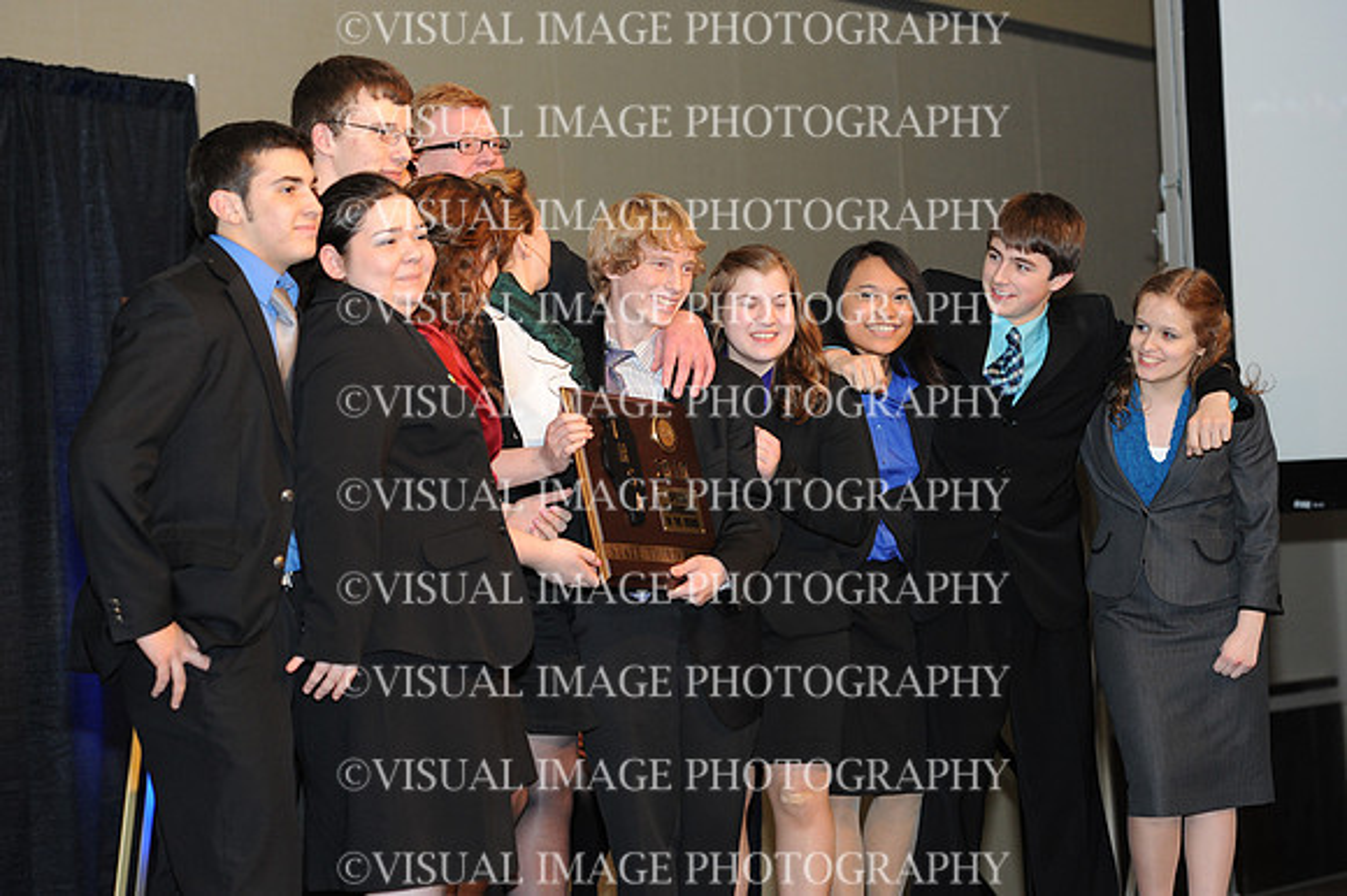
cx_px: 674
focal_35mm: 98
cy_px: 448
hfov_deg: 20.8
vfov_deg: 13.9
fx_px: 3665
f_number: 4.5
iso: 1250
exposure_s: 1/160
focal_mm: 98
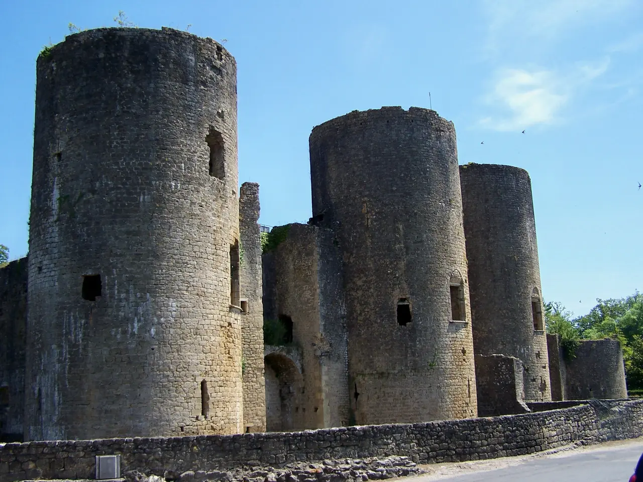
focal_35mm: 38
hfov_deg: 49.0
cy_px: 241
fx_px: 706
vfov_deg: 37.7
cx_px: 322
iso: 80
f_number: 2.8
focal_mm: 6.3
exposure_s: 1/1000
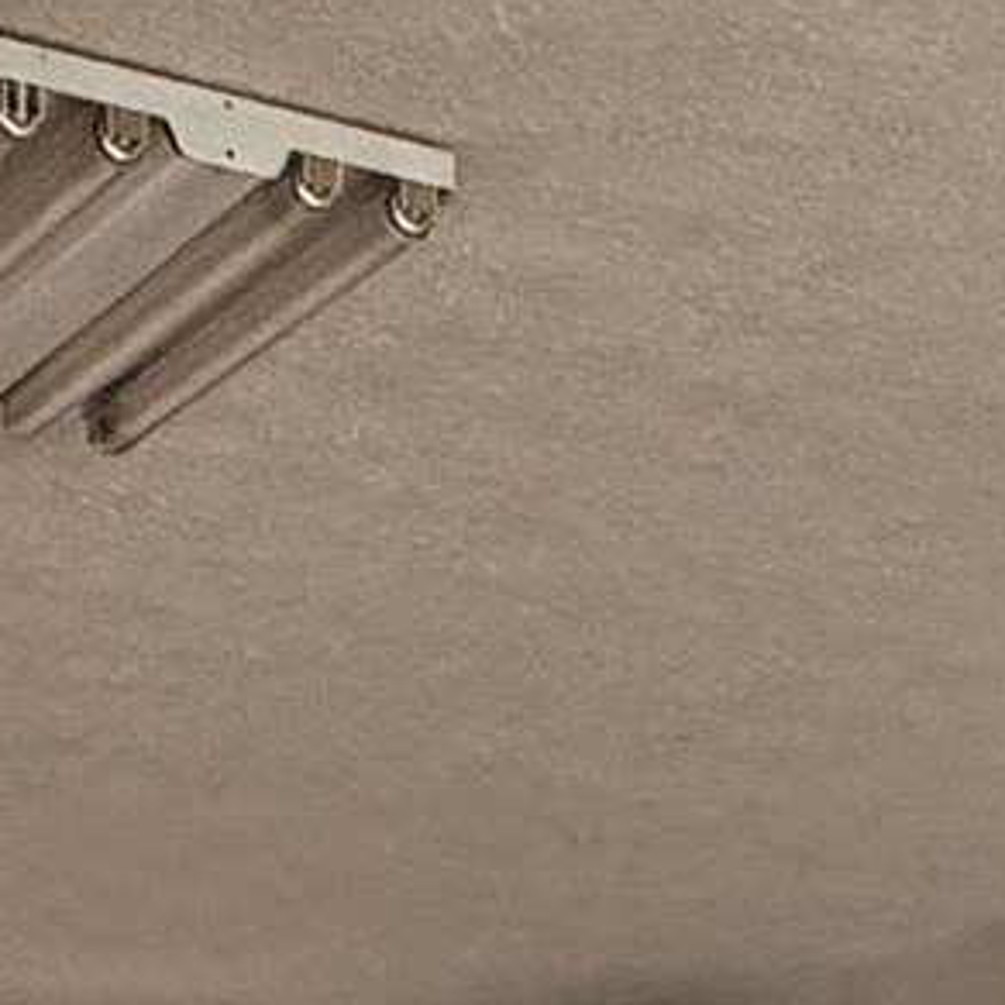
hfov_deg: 13.1
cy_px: 2330
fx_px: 4270
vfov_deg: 11.4
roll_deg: -1.3
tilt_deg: -5.9
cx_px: 1156
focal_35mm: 130
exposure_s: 1/60
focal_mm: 2.22
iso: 400
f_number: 2.2
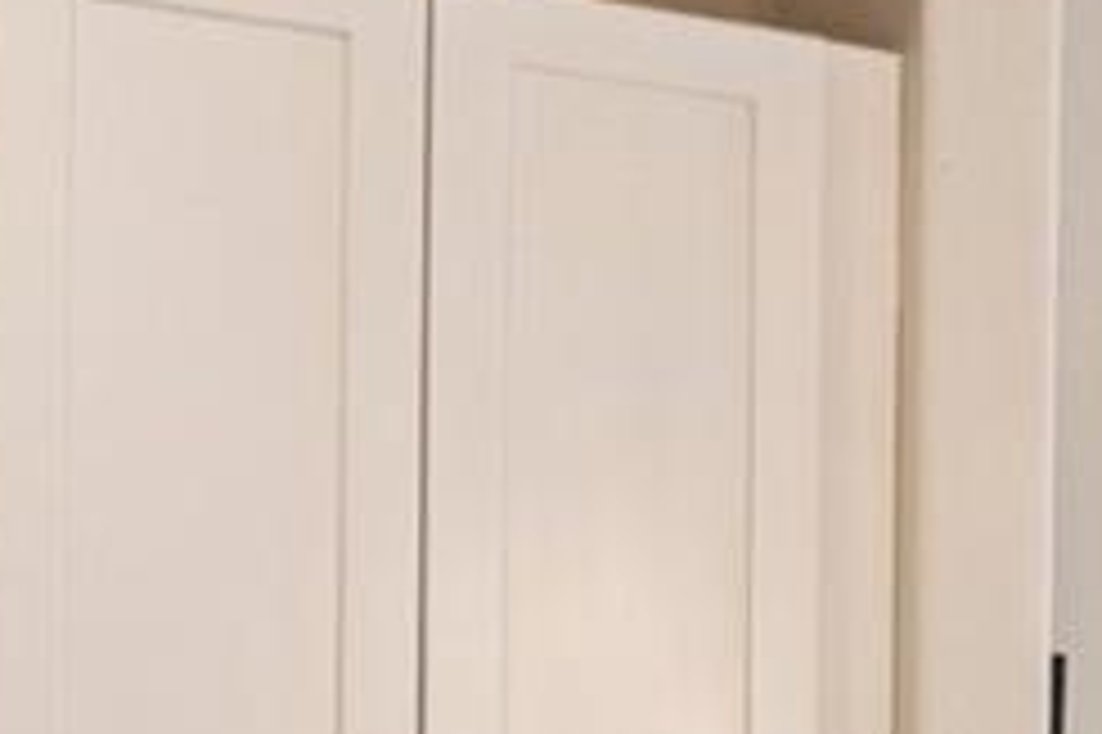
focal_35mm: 98
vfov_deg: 13.0
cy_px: 1184
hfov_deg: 19.9
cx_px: 1228
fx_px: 2998
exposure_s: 1/13
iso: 400
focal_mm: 10
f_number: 8
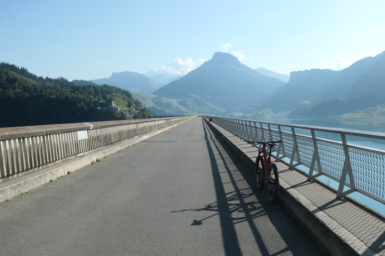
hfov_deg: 57.2
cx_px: 192
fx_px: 353
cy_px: 128
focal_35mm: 33
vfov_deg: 40.0
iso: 200
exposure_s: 1/800
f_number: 5.6
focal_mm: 12.2
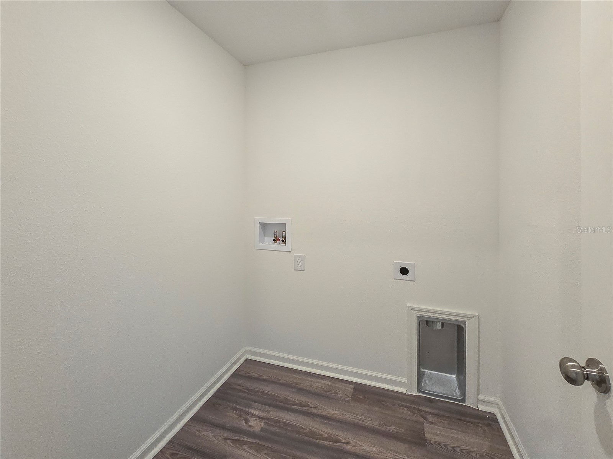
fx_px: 230
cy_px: 230
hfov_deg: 106.2
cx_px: 306
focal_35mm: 13
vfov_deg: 89.9
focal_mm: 2.2
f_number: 2.2
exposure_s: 1/60
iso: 200
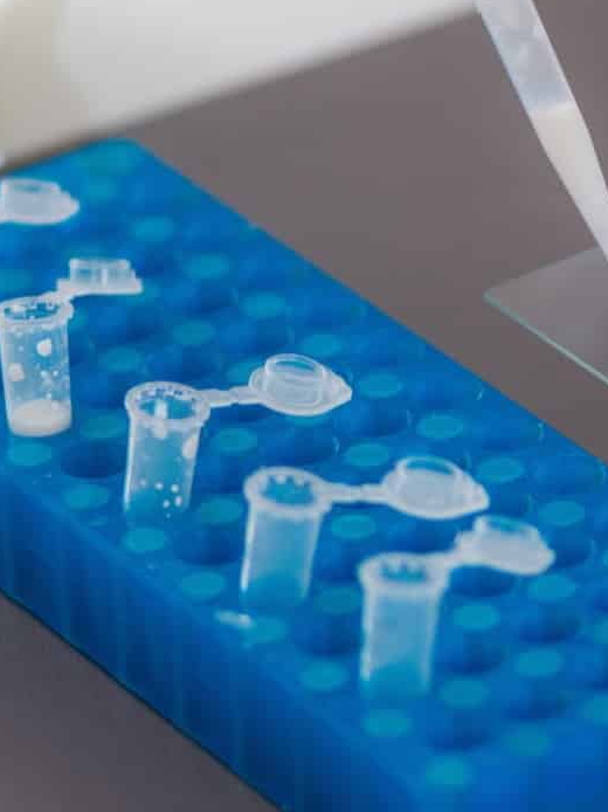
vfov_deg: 6.8
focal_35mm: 291
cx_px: 547
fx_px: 6819
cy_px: 263
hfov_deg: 5.1
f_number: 3
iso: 200
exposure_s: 1/160
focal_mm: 105
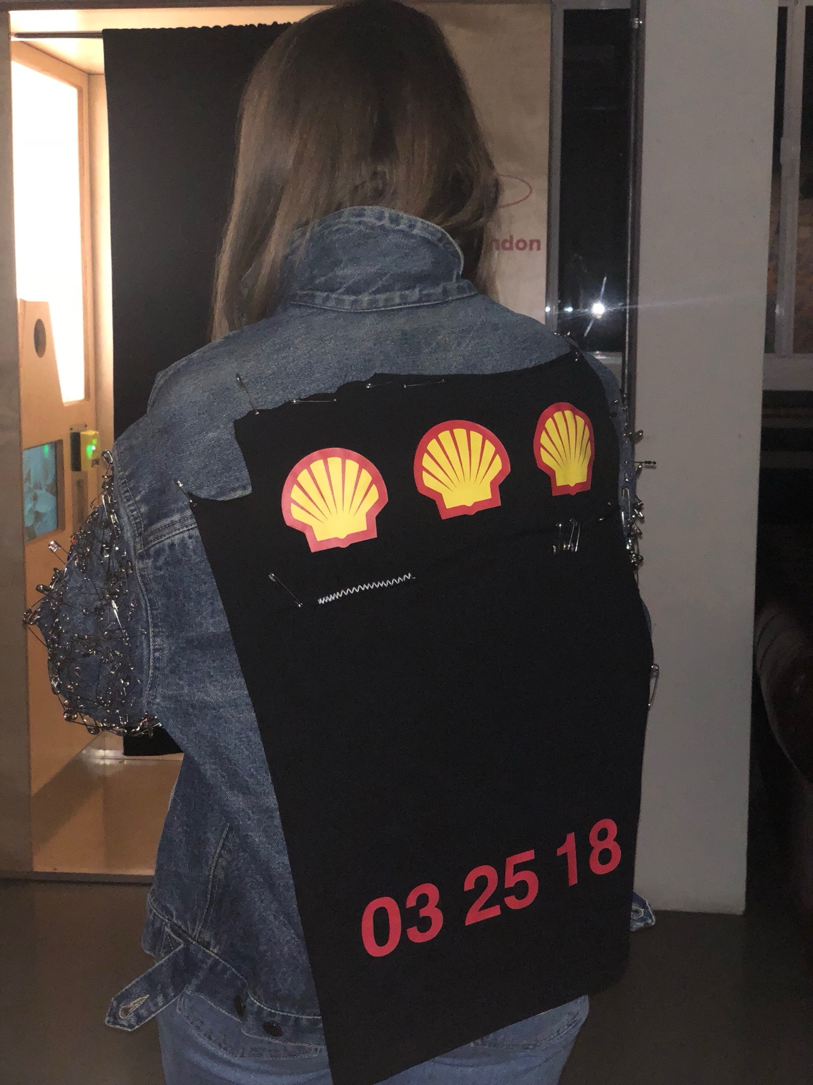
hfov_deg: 28.0
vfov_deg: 36.8
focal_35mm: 52
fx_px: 1628
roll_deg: -1.3
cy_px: 542
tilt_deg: -7.9
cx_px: 406
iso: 250
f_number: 2.4
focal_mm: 6
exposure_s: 1/33
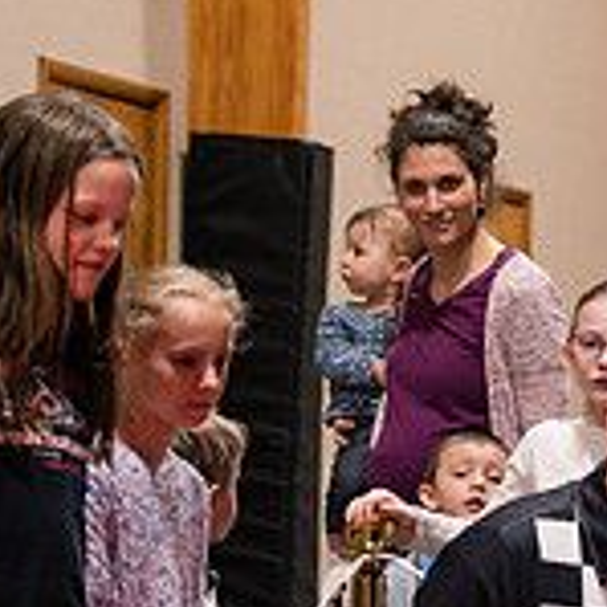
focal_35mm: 195
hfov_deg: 8.7
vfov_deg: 8.9
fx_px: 3869
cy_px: 499
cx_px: 1014
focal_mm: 59
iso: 2500
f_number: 2.8
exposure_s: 1/320
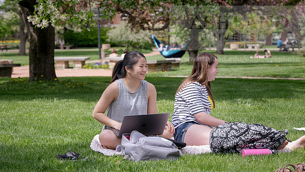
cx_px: 154
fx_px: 874
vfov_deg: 11.2
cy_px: 70
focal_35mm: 108
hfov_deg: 19.8
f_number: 7.1
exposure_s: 1/400
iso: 250
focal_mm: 102
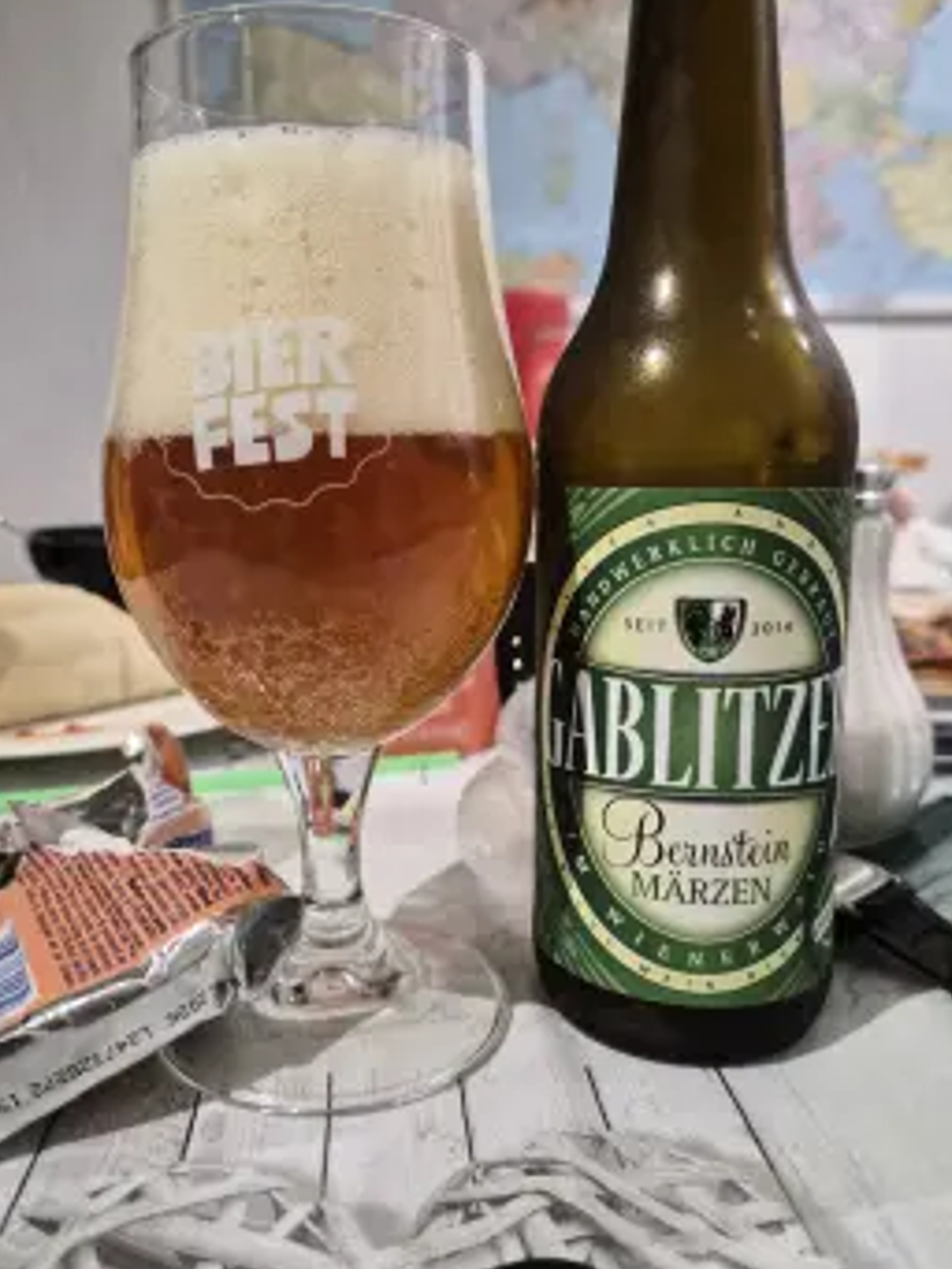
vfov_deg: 65.2
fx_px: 989
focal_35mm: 27
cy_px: 577
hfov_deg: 51.4
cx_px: 454
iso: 1250
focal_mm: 5.4
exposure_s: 1/100
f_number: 1.8
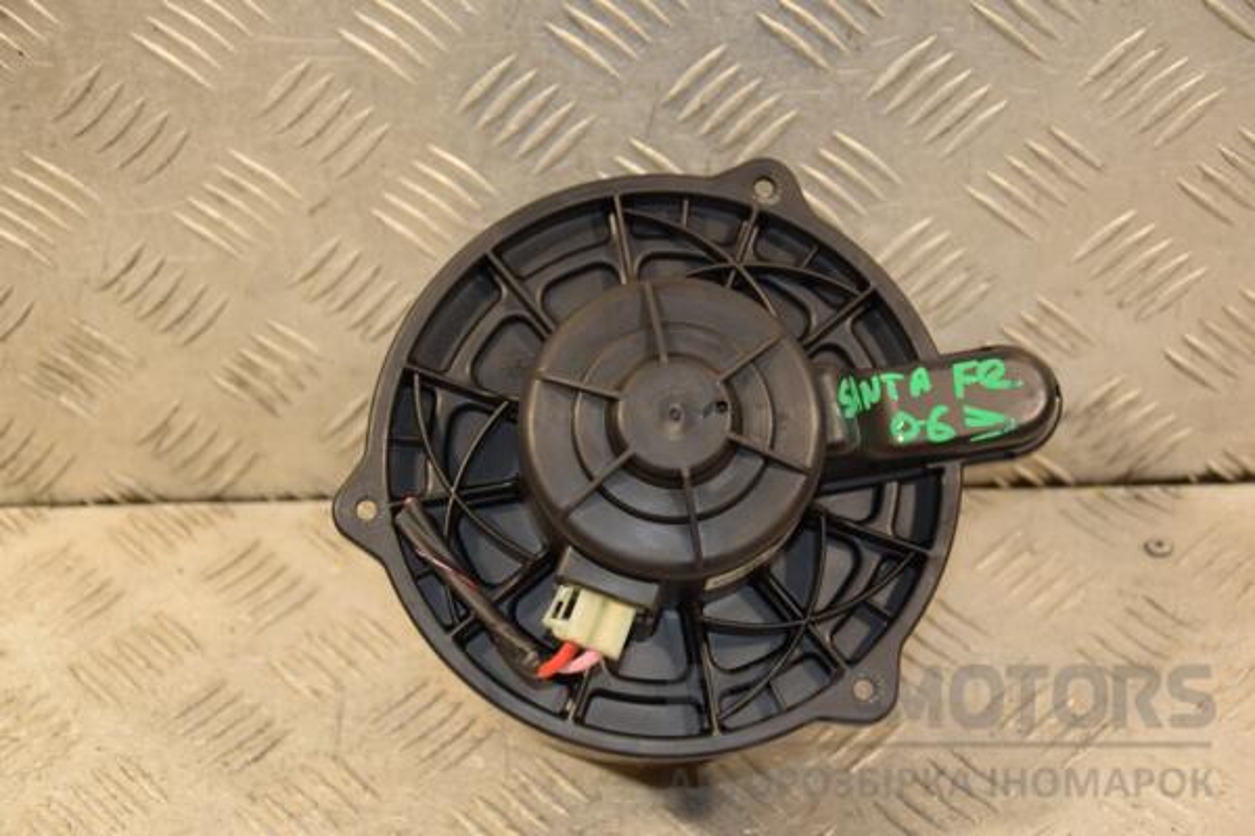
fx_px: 2614
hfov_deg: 27.0
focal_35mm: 75
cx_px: 628
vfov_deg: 18.2
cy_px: 418
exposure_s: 1/125
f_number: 5
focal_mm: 50
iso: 800
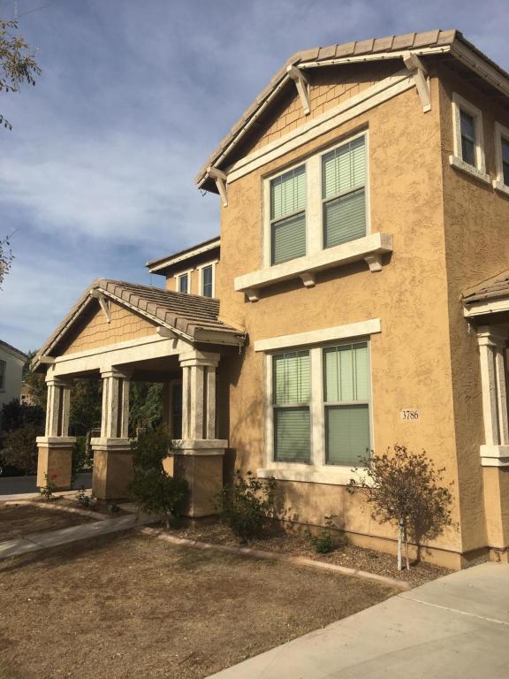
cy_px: 340
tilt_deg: +8.9
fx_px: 569
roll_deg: -0.2
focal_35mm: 29
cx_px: 254
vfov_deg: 61.7
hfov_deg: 48.2
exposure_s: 1/2331
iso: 25
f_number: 2.2
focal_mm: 4.15
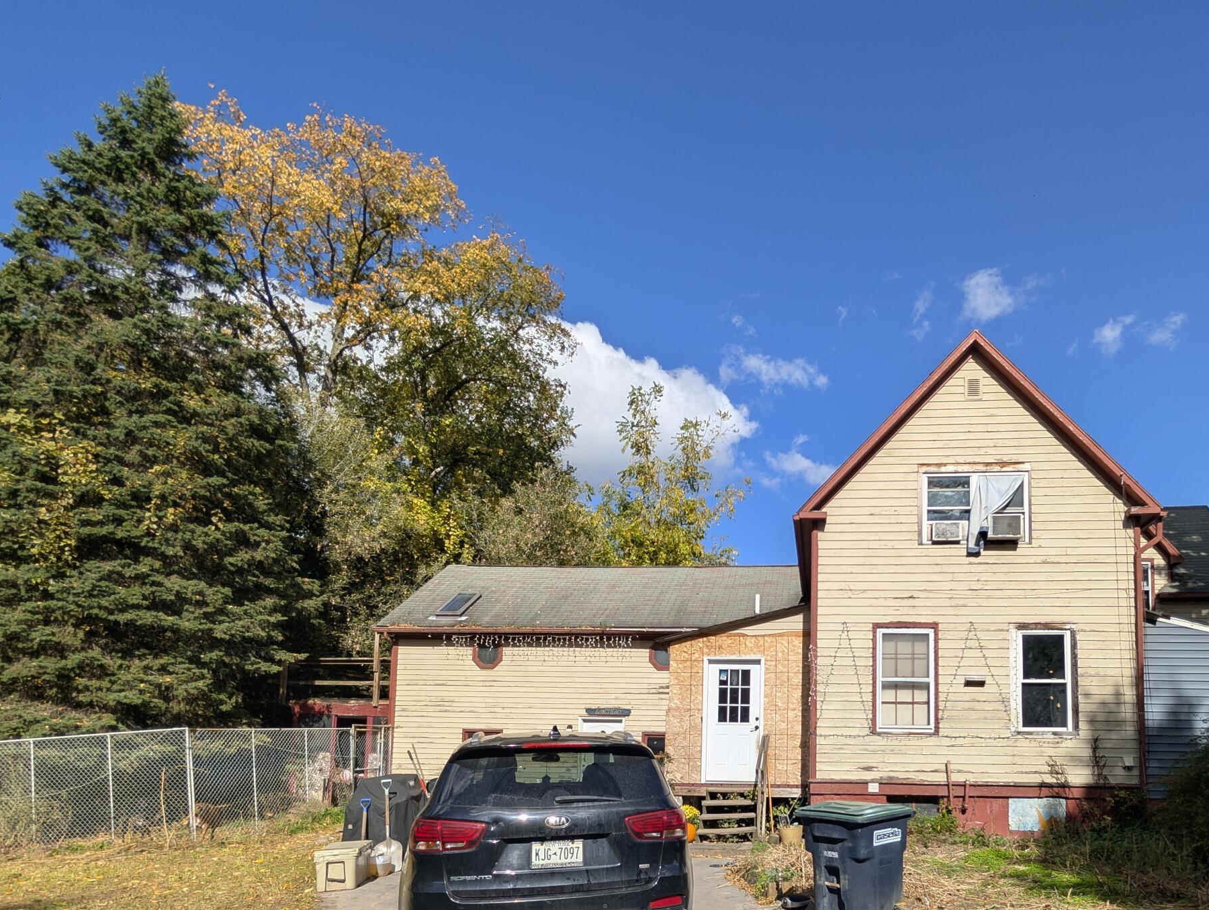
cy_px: 682
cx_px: 778
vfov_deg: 62.3
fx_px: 699
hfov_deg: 79.7
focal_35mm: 20
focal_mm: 2.02
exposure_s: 1/3497
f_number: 1.7
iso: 48
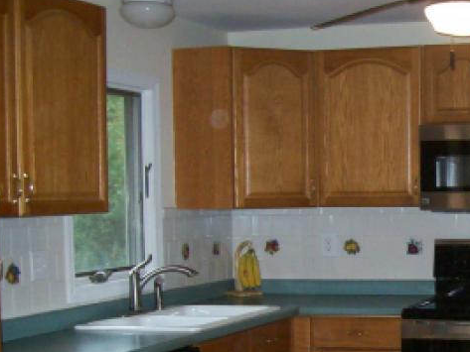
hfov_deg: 23.8
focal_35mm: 78
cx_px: 482
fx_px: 1059
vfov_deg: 18.6
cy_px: 307
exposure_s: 1/64
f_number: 2.7
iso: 200
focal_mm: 6
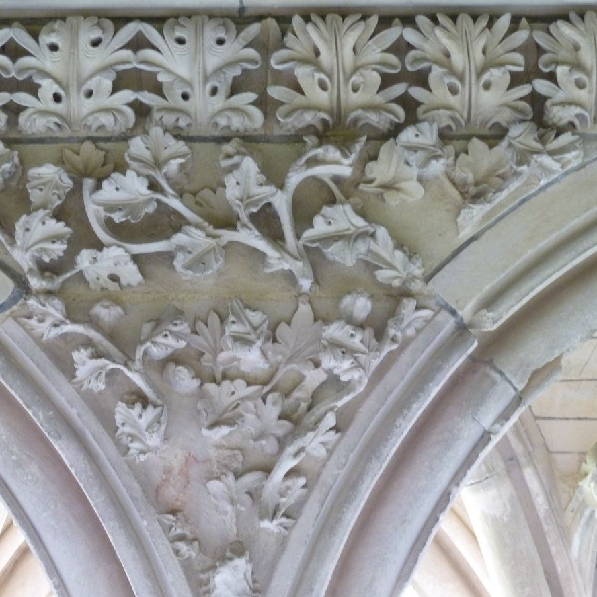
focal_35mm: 86
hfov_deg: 20.1
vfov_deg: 20.2
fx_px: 1678
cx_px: 224
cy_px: 301
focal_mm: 11.9
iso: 400
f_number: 4.1
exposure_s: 1/10
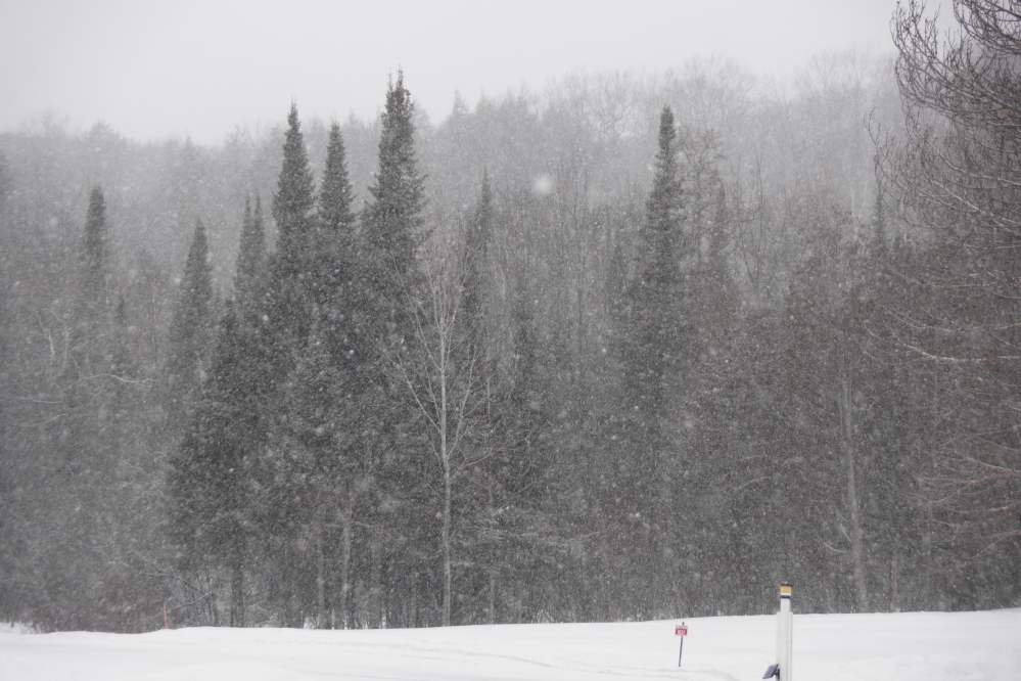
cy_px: 340
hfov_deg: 15.2
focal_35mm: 135
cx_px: 510
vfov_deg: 10.2
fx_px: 3828
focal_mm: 90
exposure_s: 1/160
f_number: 5.6
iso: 160
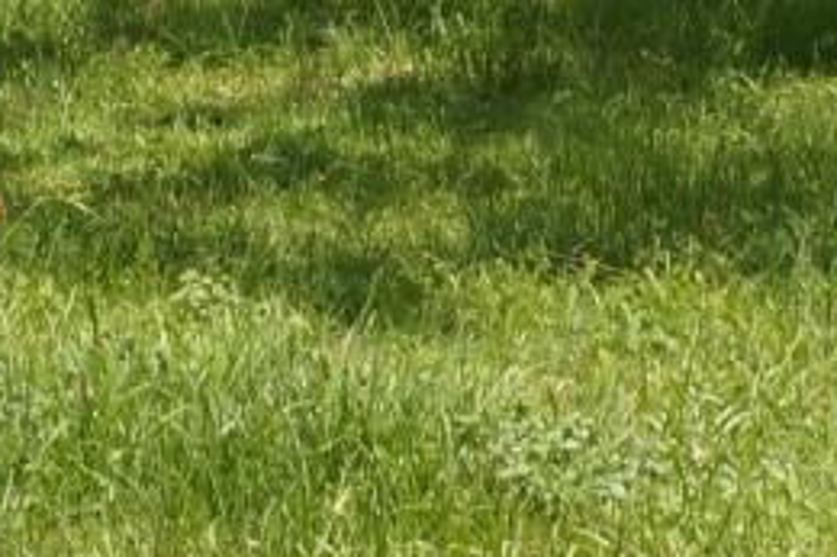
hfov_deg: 8.8
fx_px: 5440
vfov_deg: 5.6
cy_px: -914
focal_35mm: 234
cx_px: 304
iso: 100
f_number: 11
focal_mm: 25
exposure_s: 1/100
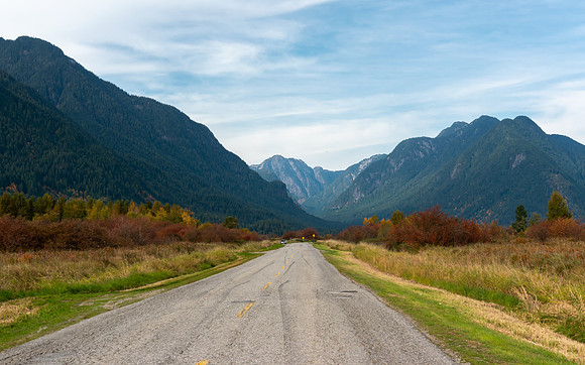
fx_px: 975
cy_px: 173
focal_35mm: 61
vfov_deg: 21.2
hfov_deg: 33.4
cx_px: 292
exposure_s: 1/90
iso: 160
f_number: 11
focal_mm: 40
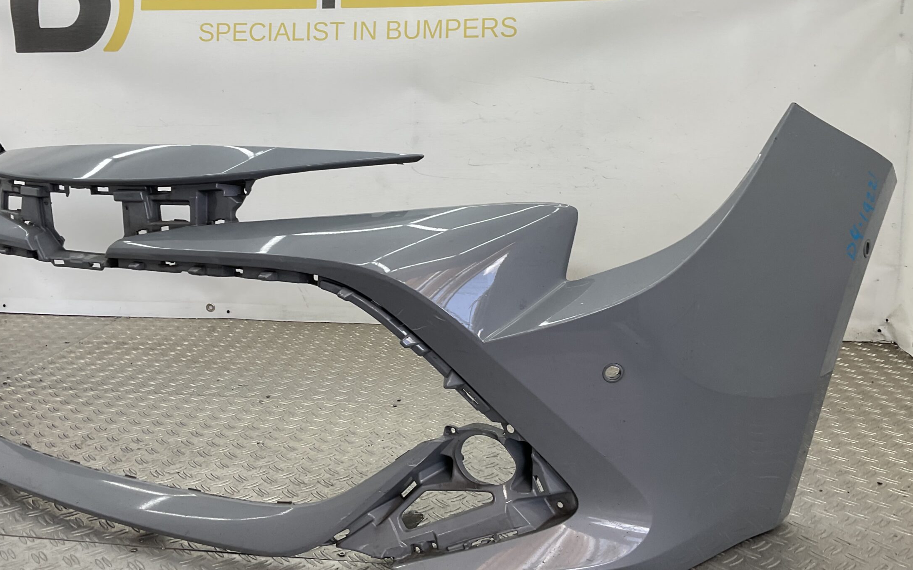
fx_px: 896
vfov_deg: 35.3
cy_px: 263
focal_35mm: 36
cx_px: 389
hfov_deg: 53.8
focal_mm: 3
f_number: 1.8
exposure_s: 1/115
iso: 16
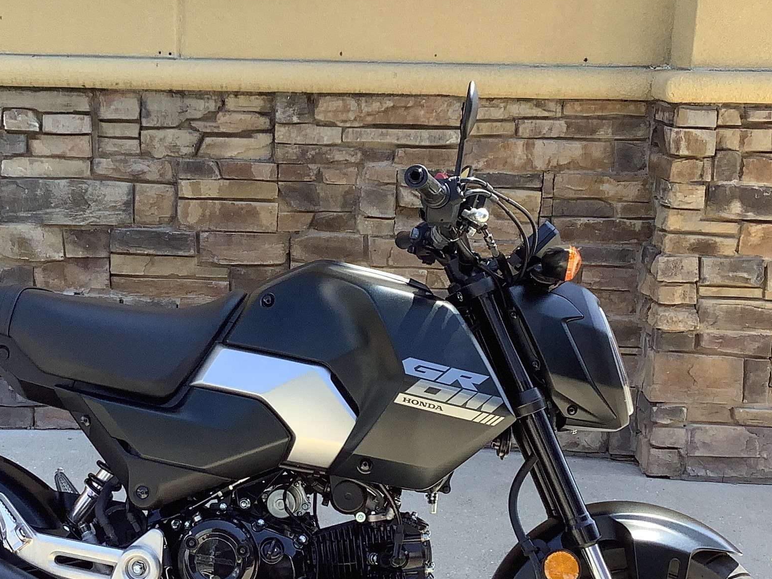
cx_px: 251
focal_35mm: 65
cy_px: 250
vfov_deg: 22.6
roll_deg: -0.8
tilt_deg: -9.7
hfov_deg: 29.6
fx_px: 1450
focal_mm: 3.3
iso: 25
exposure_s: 1/317
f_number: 2.4
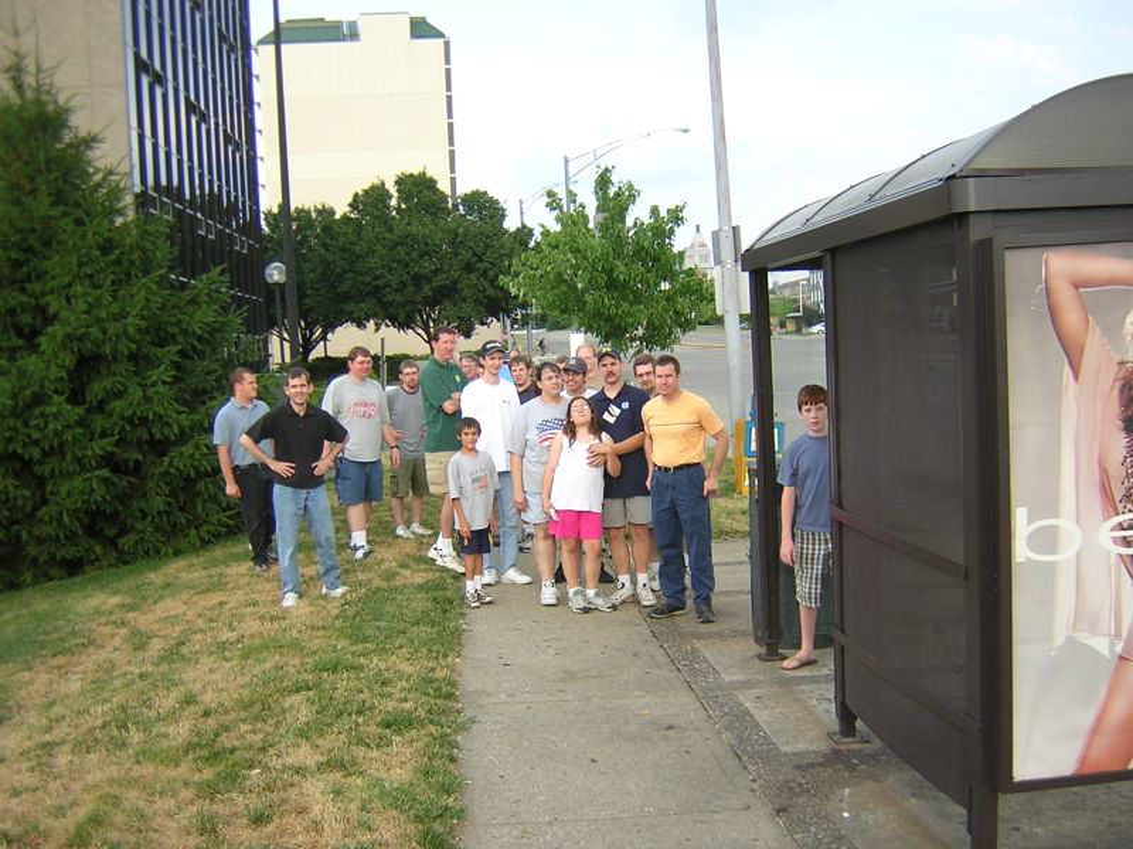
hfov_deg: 51.4
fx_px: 1178
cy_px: 424
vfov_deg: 39.7
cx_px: 566
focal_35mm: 36
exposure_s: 1/175
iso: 100
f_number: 2.6
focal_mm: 4.7
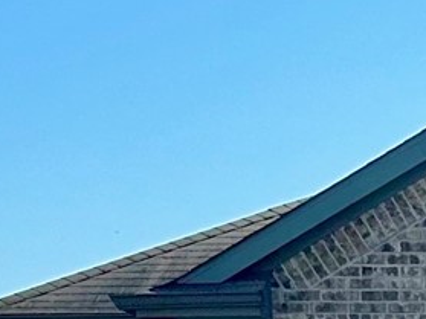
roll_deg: -0.4
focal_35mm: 176
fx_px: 2165
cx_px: 869
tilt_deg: -5.5
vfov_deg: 7.7
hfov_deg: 10.3
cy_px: 804
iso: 80
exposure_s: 1/5525
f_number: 1.78
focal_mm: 6.86
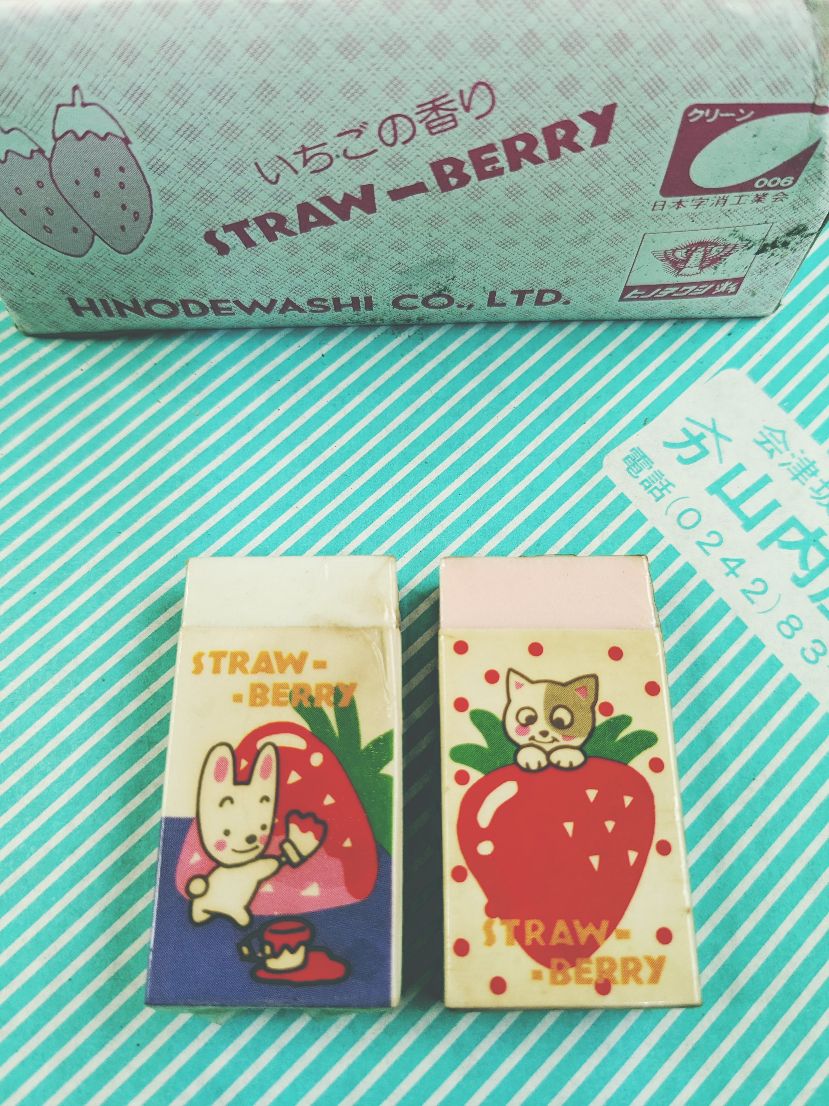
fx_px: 862
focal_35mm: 27
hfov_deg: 51.4
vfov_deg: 65.3
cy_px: 553
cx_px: 414
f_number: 1.73
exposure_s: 1/99.9
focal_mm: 4.38
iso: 48
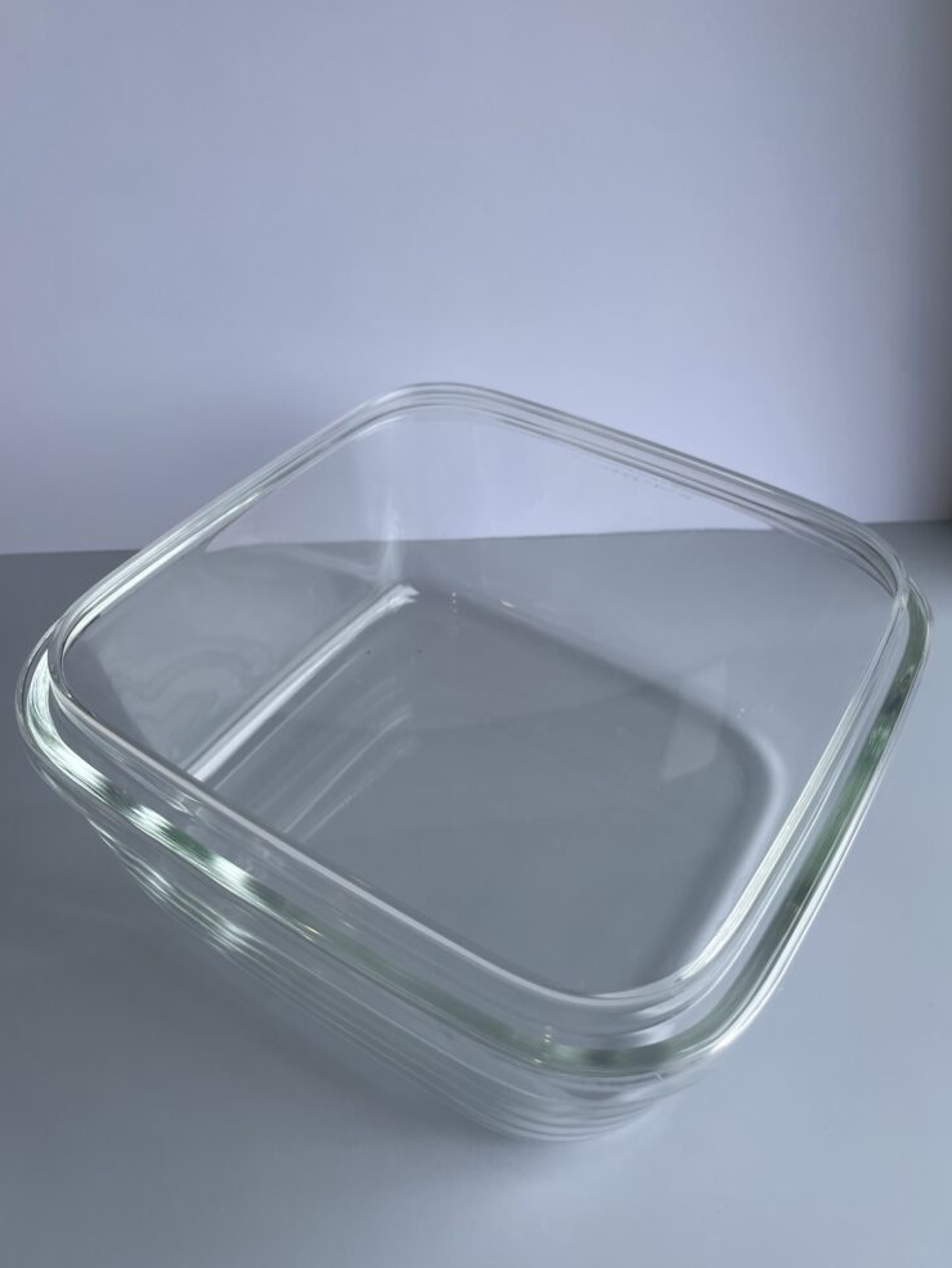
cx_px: 467
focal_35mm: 27
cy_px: 639
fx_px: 990
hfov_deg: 51.4
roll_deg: -2.1
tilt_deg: -42.8
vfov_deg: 65.3
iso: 32
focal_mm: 4.2
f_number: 1.6
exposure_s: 1/785
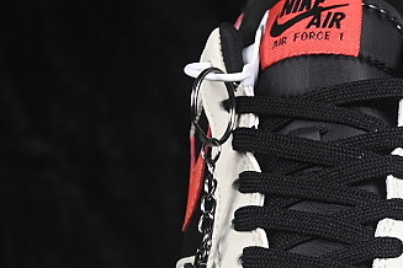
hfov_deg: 8.2
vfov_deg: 5.5
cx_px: 466
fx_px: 2776
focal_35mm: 248
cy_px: 337
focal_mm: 50
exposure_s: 1/80
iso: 160
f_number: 7.1
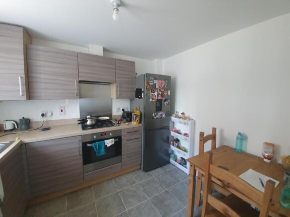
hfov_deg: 106.2
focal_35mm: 13
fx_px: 109
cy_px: 108
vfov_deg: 89.9
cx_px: 145
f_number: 2.2
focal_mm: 1.8
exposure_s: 1/33
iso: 400
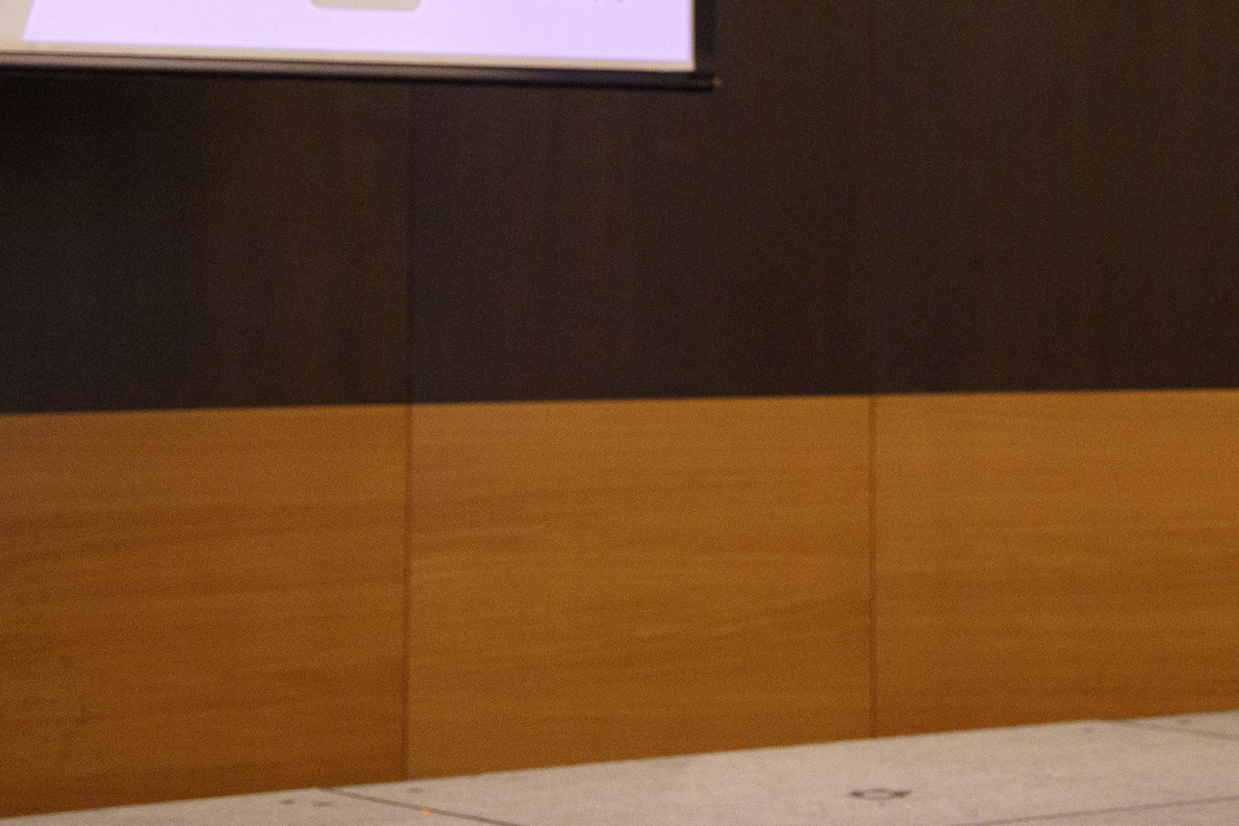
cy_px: -94
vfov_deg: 10.9
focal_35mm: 124
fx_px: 4267
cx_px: 1036
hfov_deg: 16.4
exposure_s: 1/160
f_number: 3.5
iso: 4000
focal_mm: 53.9
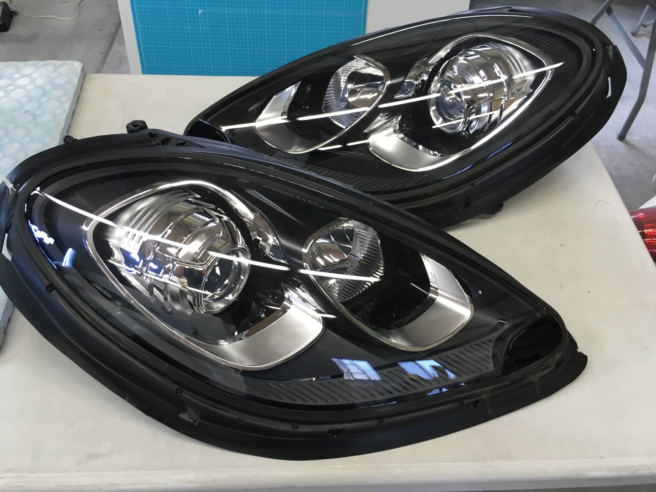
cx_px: 328
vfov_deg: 48.2
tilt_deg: -50.7
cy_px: 246
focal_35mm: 29
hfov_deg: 61.7
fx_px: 550
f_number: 2.2
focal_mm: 4.15
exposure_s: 1/30
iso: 50
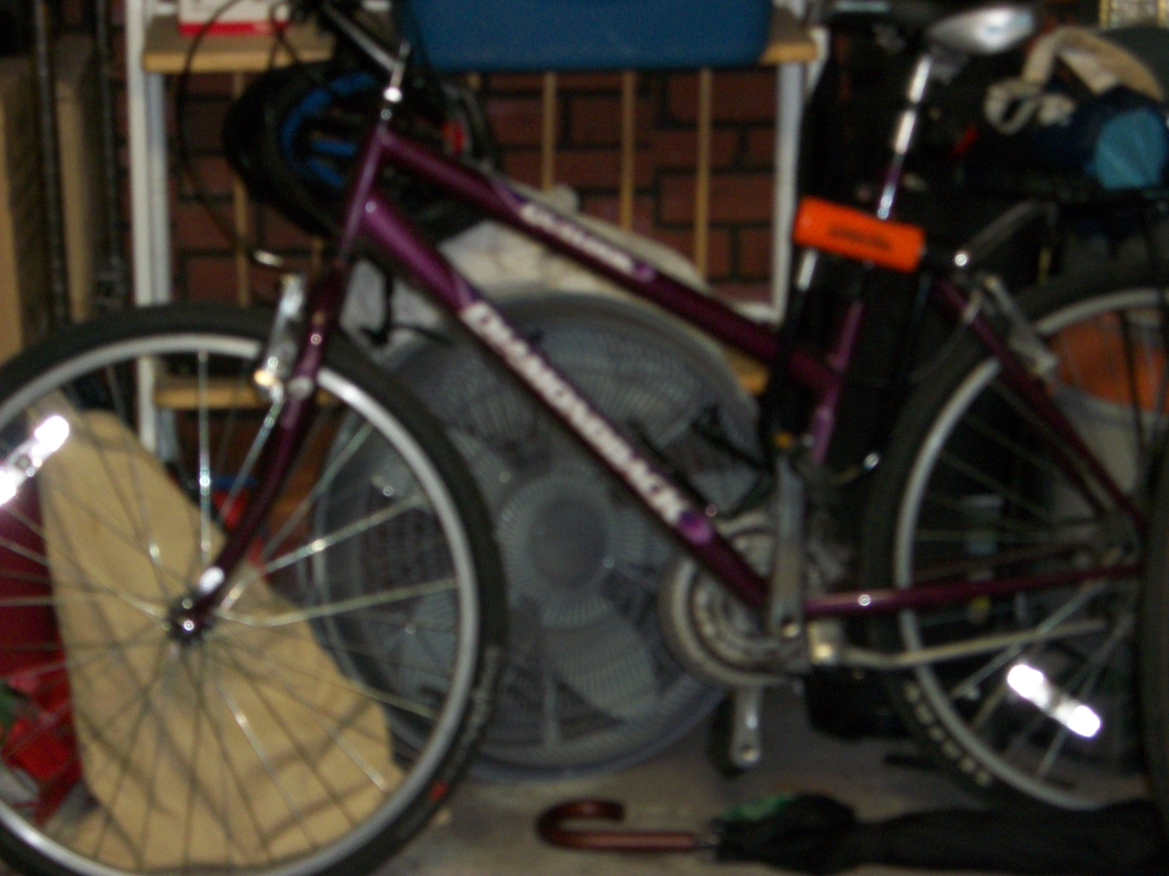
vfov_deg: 17.6
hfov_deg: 23.3
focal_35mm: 84
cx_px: 584
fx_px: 2837
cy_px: 438
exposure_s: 1/30
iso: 250
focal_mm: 15.1
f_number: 5.1
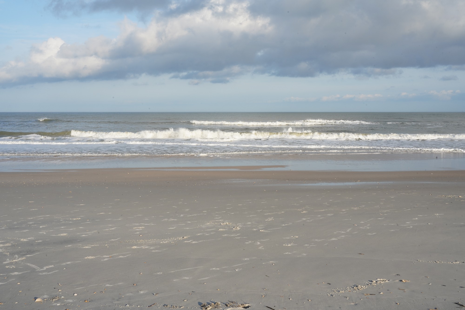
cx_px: 232
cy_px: 155
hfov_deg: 48.5
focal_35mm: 40
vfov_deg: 33.4
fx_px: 517
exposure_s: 1/100
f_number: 25
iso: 400
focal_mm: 40
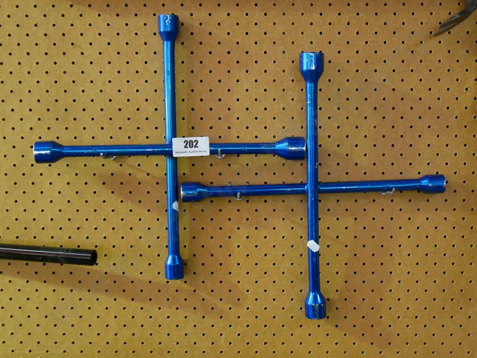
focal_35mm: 44
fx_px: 607
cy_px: 179
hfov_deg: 42.9
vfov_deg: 32.9
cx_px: 238
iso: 3200
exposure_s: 1/10
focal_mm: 22
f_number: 4.8
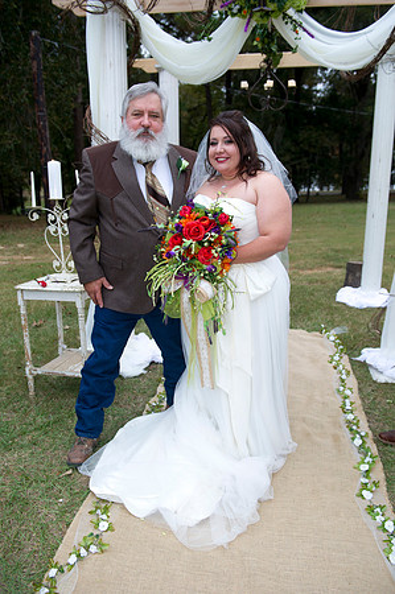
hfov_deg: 42.2
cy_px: 297
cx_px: 198
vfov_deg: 60.3
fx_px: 511
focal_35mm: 31
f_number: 4
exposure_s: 1/125
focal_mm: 31
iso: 800
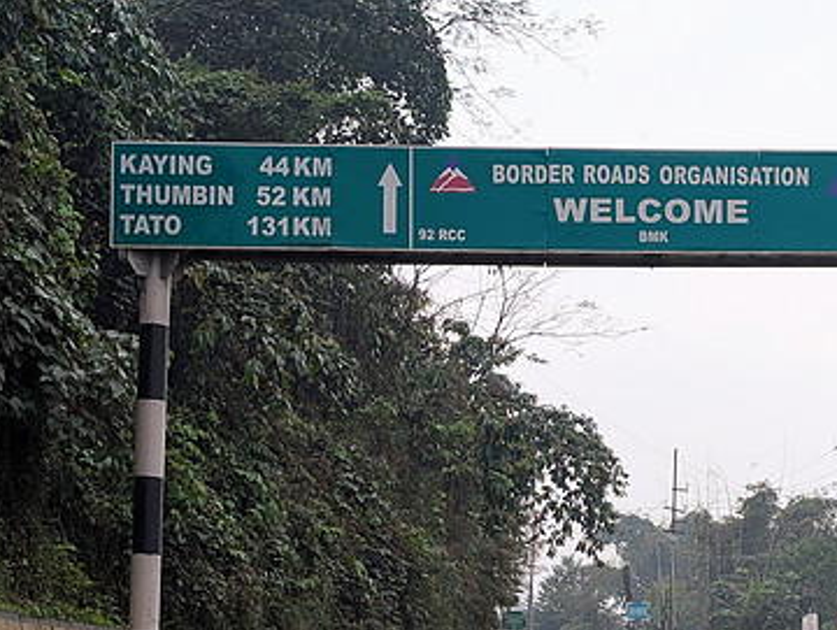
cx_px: 658
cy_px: 487
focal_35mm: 79
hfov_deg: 24.3
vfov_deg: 18.6
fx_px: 1913
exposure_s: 1/56.6
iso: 22
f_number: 1.68
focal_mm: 6.9
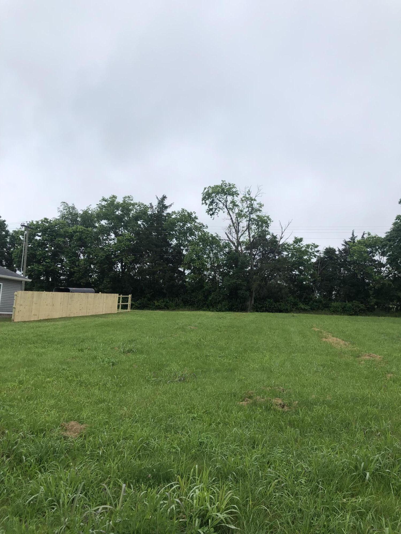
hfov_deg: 49.7
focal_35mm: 28
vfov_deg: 63.4
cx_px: 200
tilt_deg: +8.0
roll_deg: -4.8
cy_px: 267
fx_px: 432
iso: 20
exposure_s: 1/736
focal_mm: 3.99
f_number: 1.8
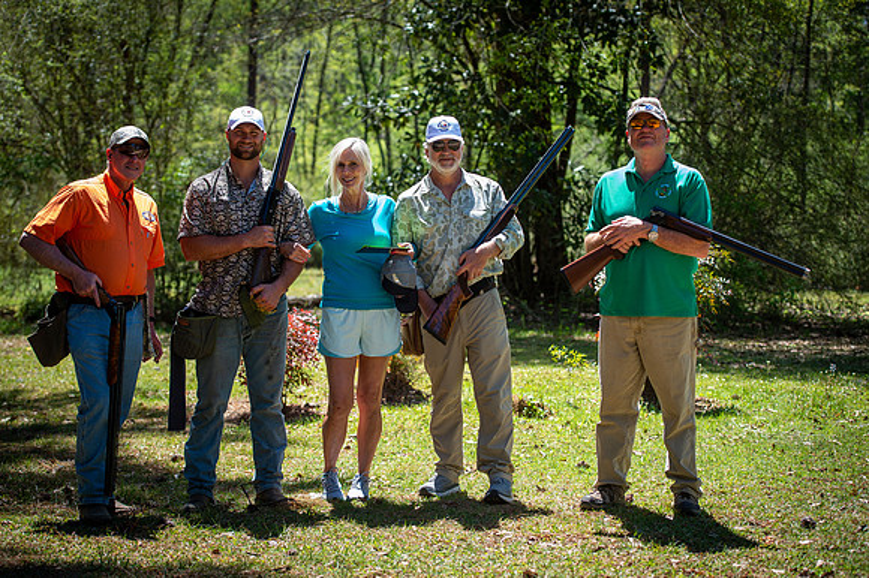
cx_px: 434
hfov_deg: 28.9
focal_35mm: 70
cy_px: 289
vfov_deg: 19.4
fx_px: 1689
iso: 50
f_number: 3.5
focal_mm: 70
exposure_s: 1/250
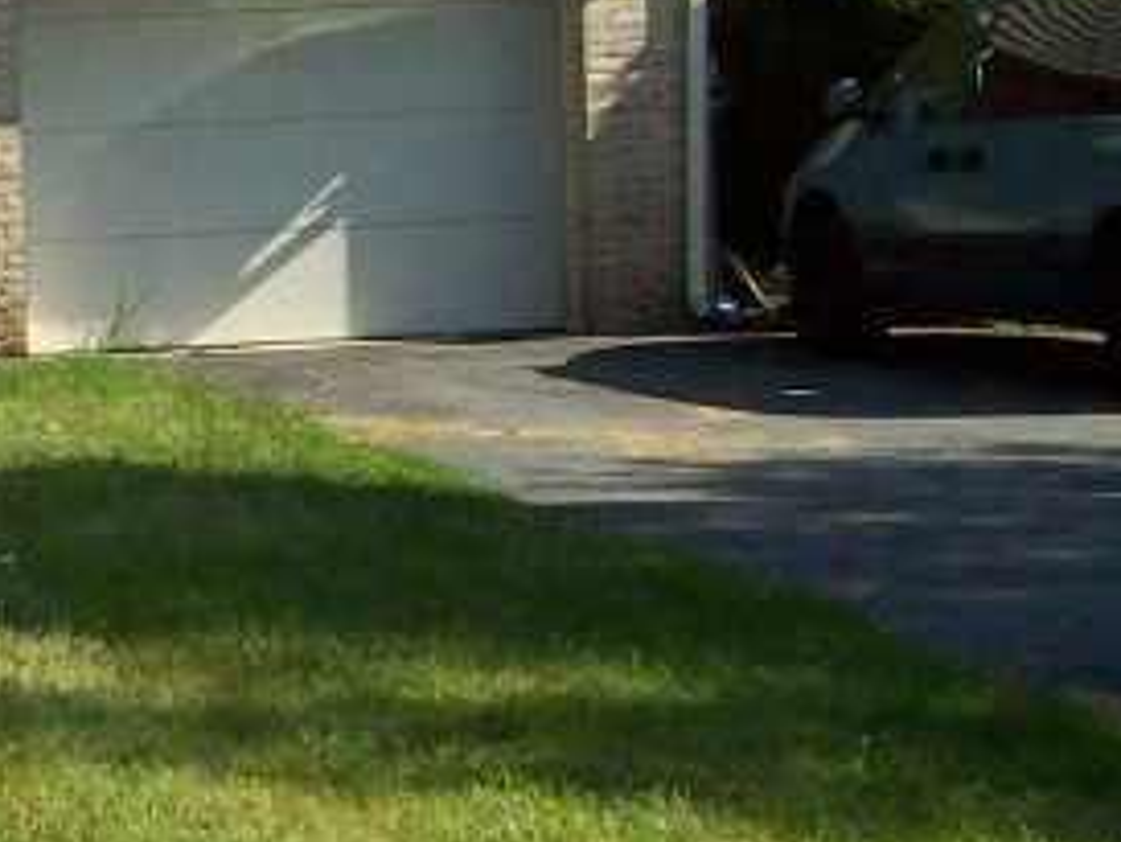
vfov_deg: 10.9
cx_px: -813
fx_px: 4374
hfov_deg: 13.3
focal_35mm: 135
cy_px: 140
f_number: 4.8
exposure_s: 1/519
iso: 80
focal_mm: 6
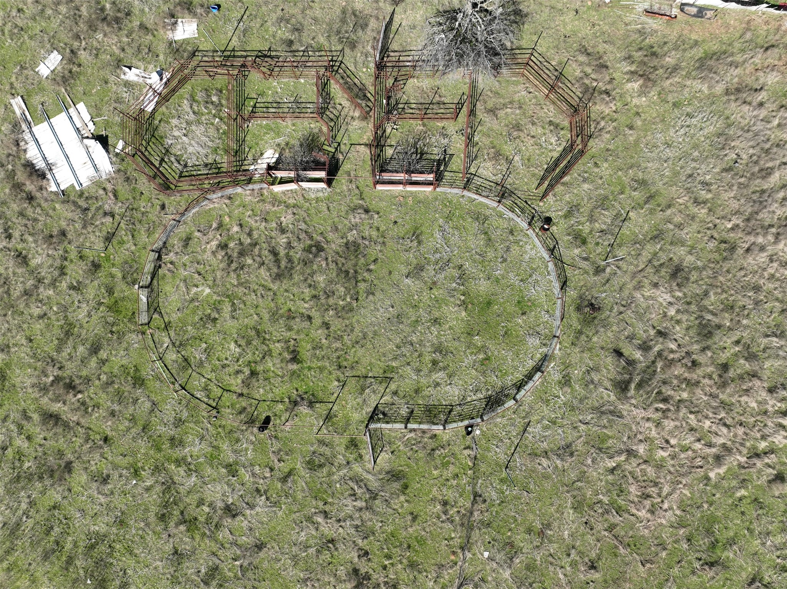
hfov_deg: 71.6
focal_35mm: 24
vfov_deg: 56.8
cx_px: 394
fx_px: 545
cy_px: 294
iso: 100
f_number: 2.8
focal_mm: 12.29
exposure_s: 1/1000
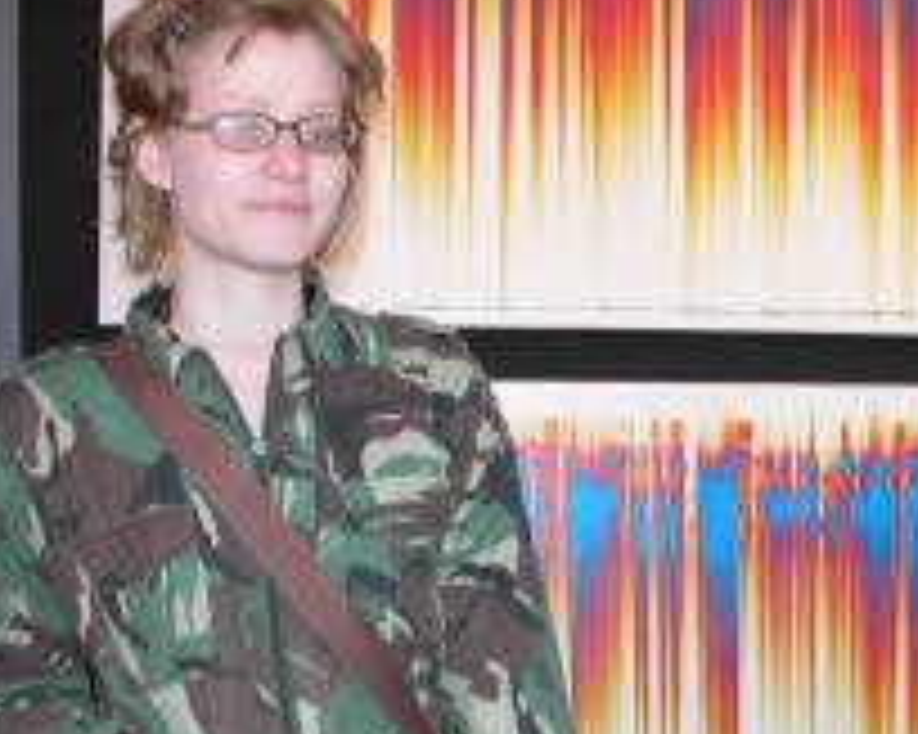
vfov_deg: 22.6
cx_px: 796
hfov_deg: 27.5
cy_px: 531
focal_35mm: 67
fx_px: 1819
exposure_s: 1/63.7
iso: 100
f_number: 3.2
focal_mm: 8.9
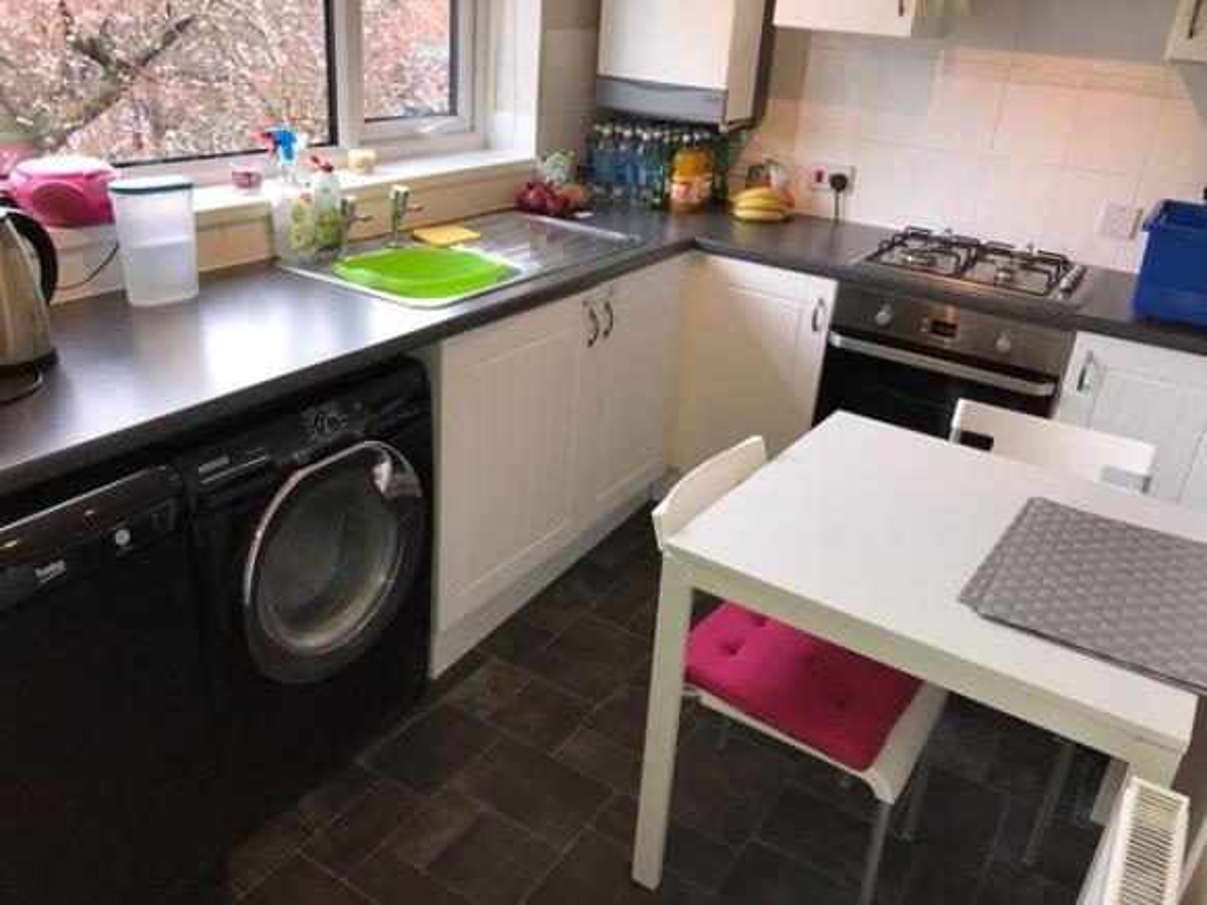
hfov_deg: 63.5
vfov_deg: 49.7
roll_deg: -4.5
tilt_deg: -25.8
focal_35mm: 28
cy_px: 452
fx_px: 976
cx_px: 604
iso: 20
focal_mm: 3.99
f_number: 1.8
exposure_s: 1/71
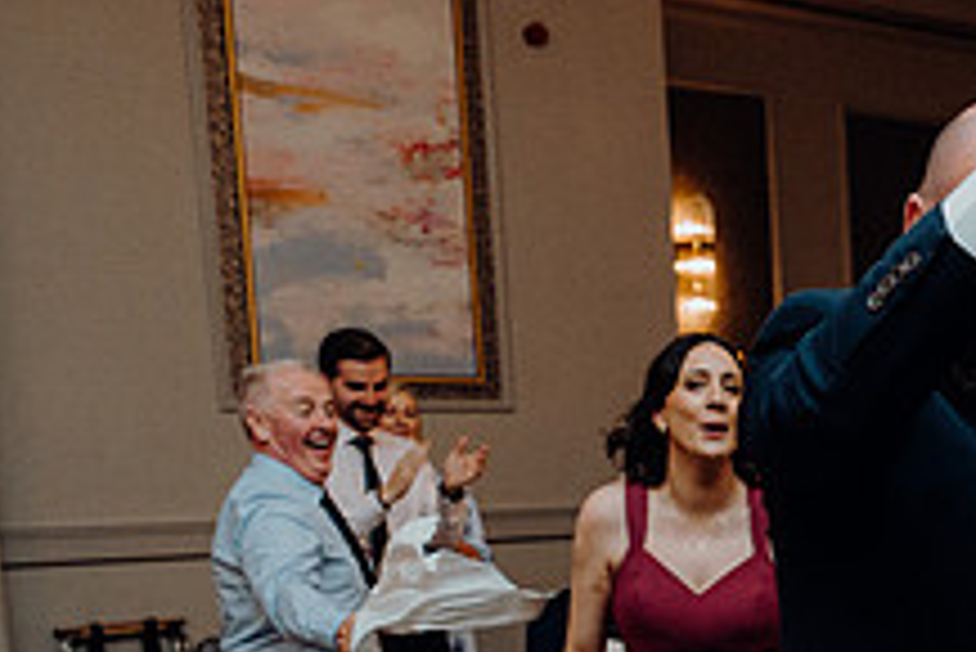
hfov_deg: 28.7
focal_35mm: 64
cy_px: 722
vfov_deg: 20.3
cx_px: 1048
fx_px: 1736
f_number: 3.5
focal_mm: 24
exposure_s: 1/160
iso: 2500
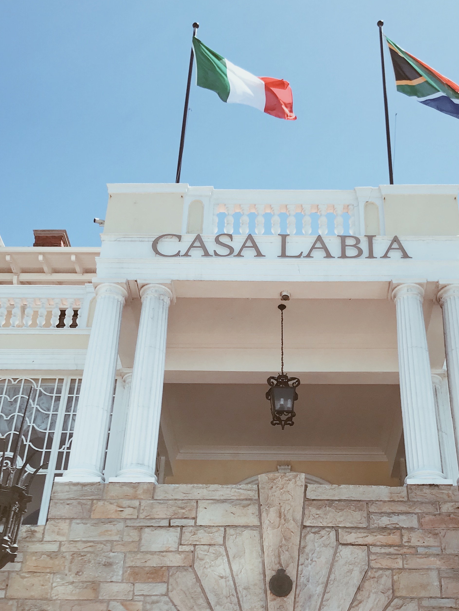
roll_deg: -0.4
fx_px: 796
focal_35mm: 45
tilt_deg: +31.2
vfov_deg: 41.3
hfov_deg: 32.1
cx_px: 282
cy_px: 426
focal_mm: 3.99
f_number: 1.8
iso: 20
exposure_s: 1/1681
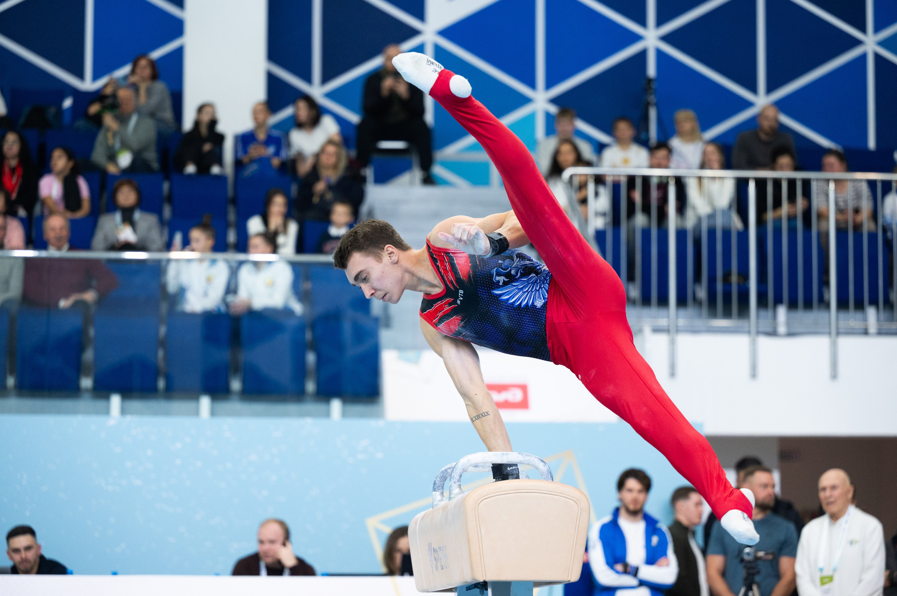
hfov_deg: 17.8
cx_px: 448
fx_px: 2857
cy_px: 298
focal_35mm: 115
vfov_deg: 11.9
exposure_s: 1/1600
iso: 2000
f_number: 2.8
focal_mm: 110
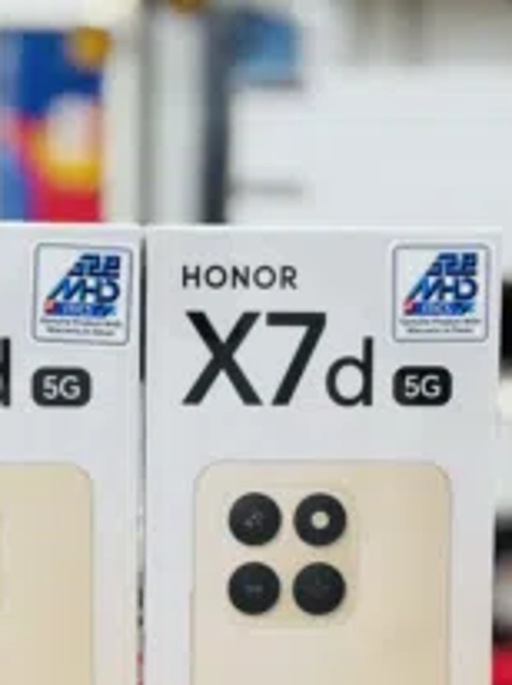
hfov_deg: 14.6
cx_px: 136
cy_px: 479
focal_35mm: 101
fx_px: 1996
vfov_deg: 19.4
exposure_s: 1/50
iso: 25
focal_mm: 5.96
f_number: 1.6
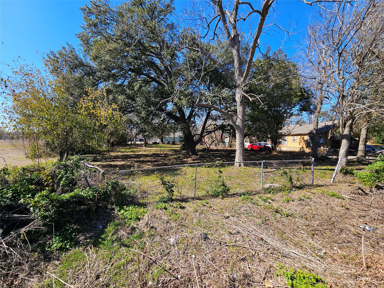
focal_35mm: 13
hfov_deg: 106.2
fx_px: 144
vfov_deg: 89.9
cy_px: 144
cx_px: 192
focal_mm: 2.2
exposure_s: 1/992
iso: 50
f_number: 2.2
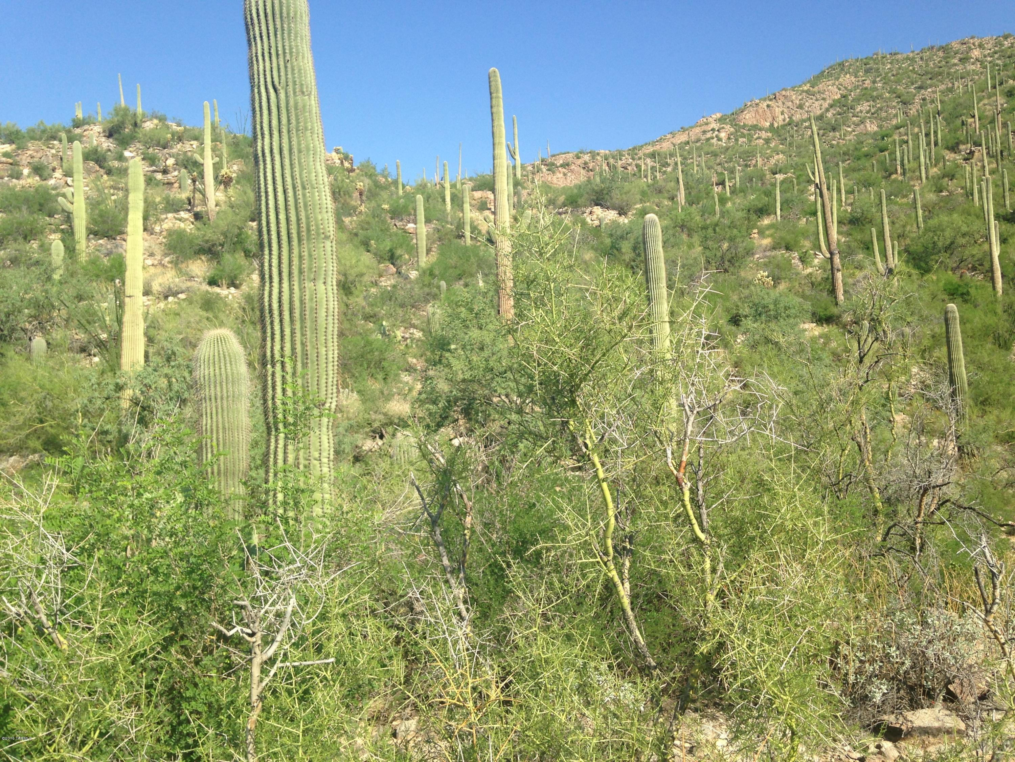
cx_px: 508
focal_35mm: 33
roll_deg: +3.1
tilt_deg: +2.1
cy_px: 381
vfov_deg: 42.9
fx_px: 968
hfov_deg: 55.4
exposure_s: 1/1043
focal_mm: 4.12
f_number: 2.4
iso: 50
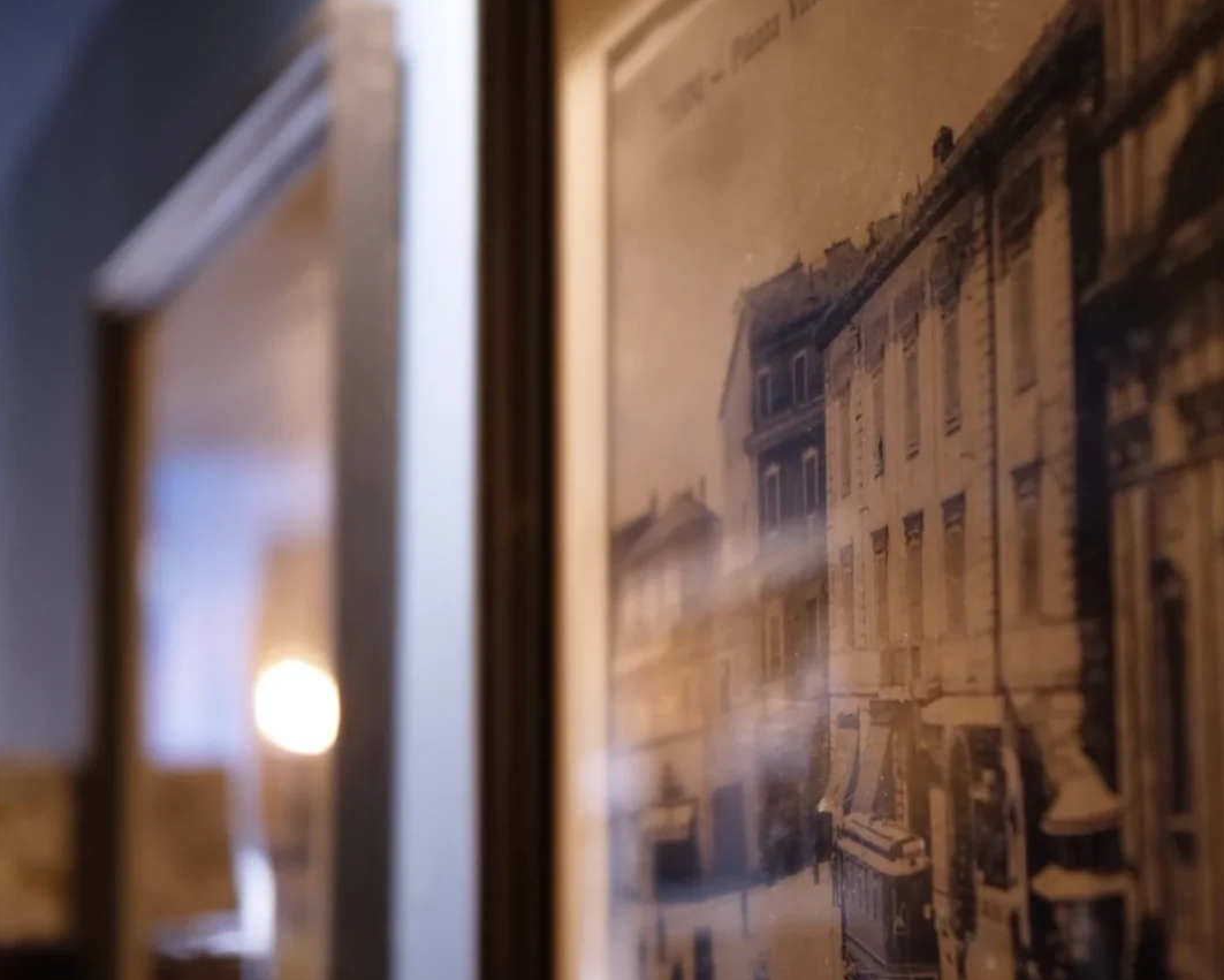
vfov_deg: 16.4
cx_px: 843
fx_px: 3406
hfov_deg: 20.3
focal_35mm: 94
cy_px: 607
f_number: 1.2
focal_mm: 25
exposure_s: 1/60
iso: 400
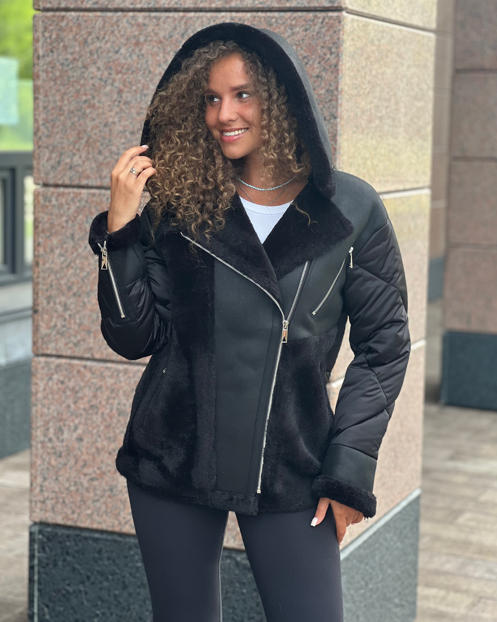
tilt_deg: -5.2
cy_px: 288
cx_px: 247
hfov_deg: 18.9
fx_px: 1489
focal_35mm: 81
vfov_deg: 23.6
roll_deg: -1.9
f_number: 2.8
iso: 50
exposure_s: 1/121
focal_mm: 9
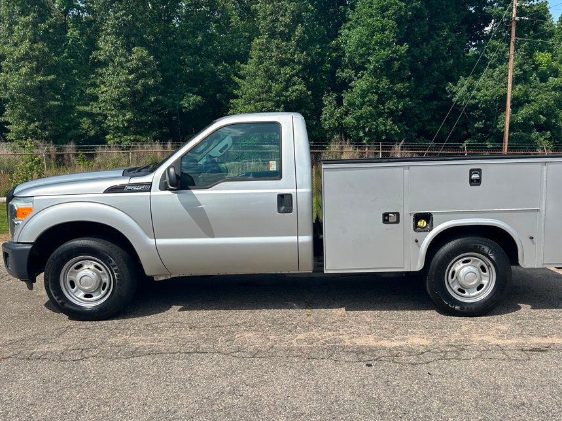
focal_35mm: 31
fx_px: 503
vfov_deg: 45.4
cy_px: 227
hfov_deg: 58.2
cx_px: 309
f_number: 1.5
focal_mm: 5.7
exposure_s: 1/5587
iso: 50
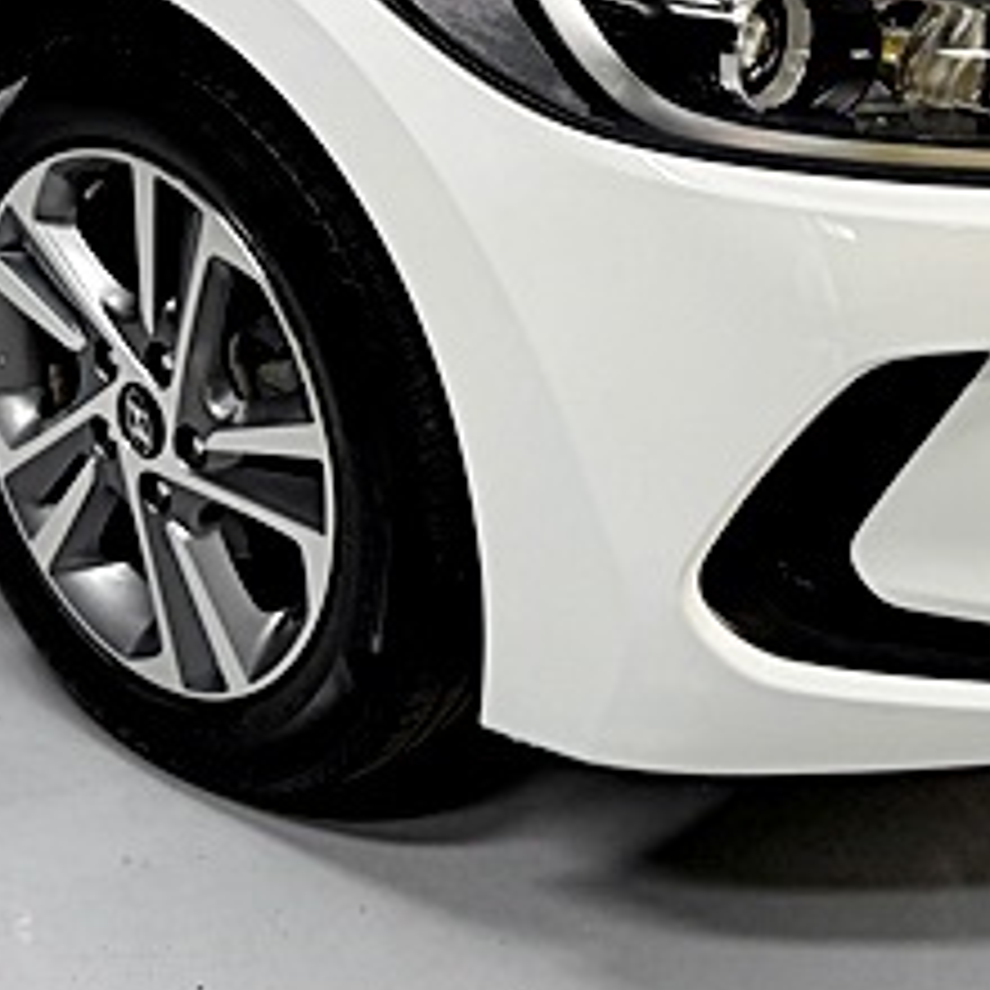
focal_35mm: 77
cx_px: 396
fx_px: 2491
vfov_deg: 21.0
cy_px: -189
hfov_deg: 22.4
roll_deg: +1.5
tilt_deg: -11.4
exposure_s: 1/121
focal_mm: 6.76
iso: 100
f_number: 1.78
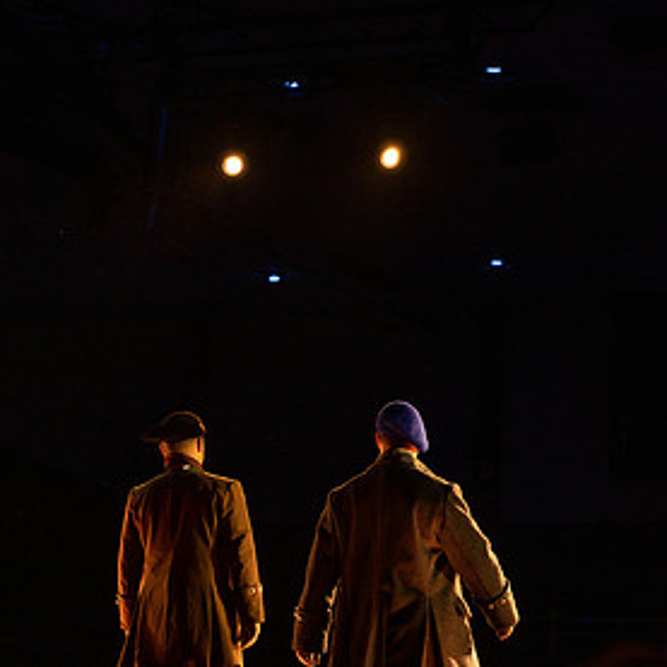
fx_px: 2834
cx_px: 332
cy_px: 439
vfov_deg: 13.4
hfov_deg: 13.4
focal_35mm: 130
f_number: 4
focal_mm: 70
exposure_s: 1/400
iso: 800
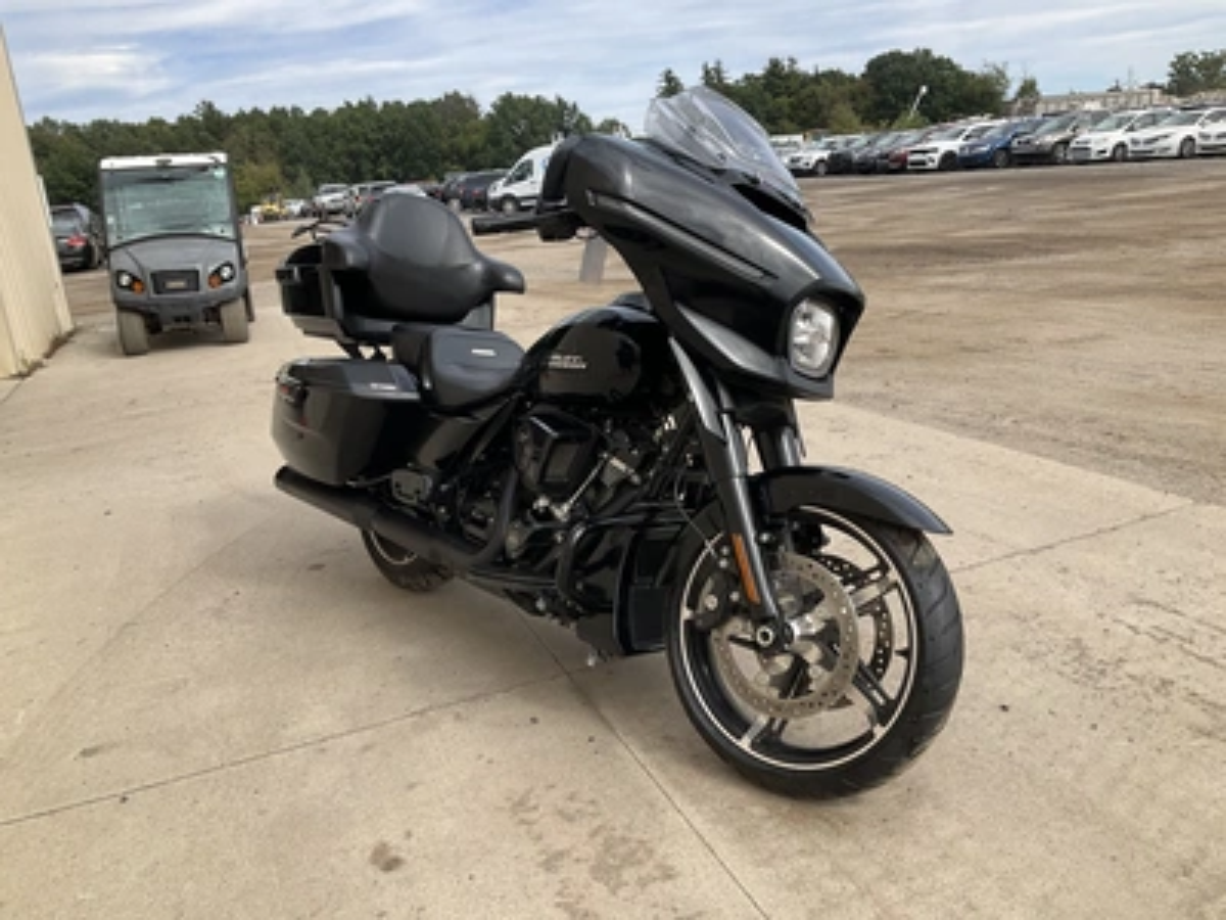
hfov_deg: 61.7
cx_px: 613
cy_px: 460
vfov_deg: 48.2
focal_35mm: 29
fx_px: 1027
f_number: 1.8
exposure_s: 1/1195
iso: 25
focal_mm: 3
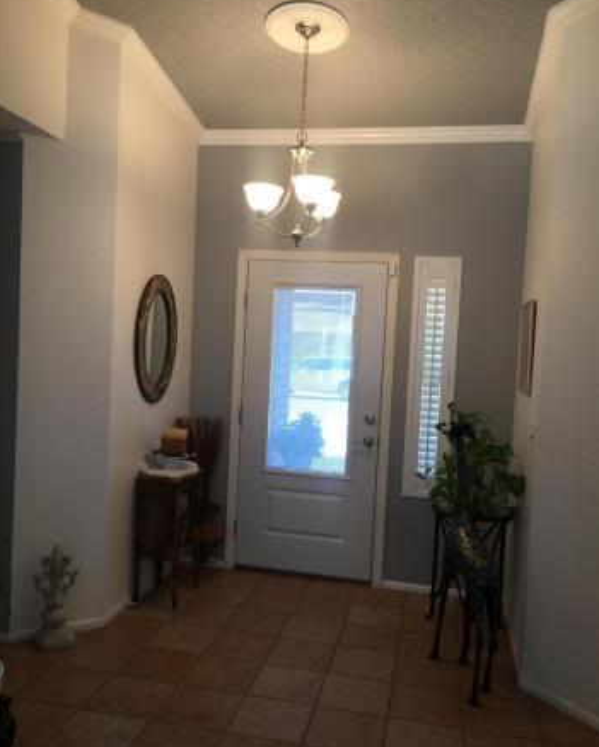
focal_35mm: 31
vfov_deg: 57.1
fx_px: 686
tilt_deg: -2.2
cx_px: 302
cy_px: 384
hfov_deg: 47.2
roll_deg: -3.5
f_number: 2.2
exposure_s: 1/15
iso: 32
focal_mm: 4.15
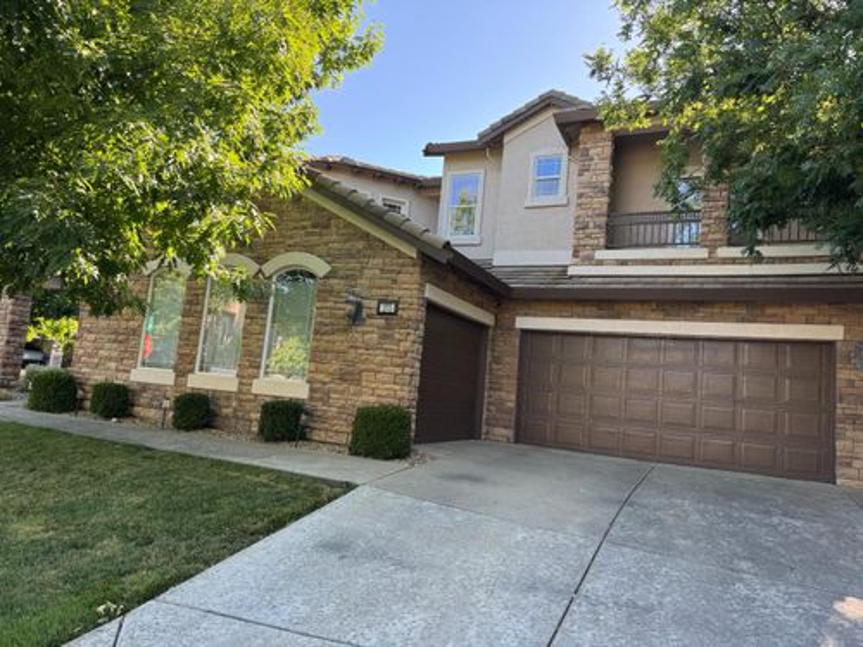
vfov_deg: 56.8
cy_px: 324
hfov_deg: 71.6
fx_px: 598
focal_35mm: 24
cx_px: 432
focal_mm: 6.76
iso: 80
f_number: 1.78
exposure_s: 1/419
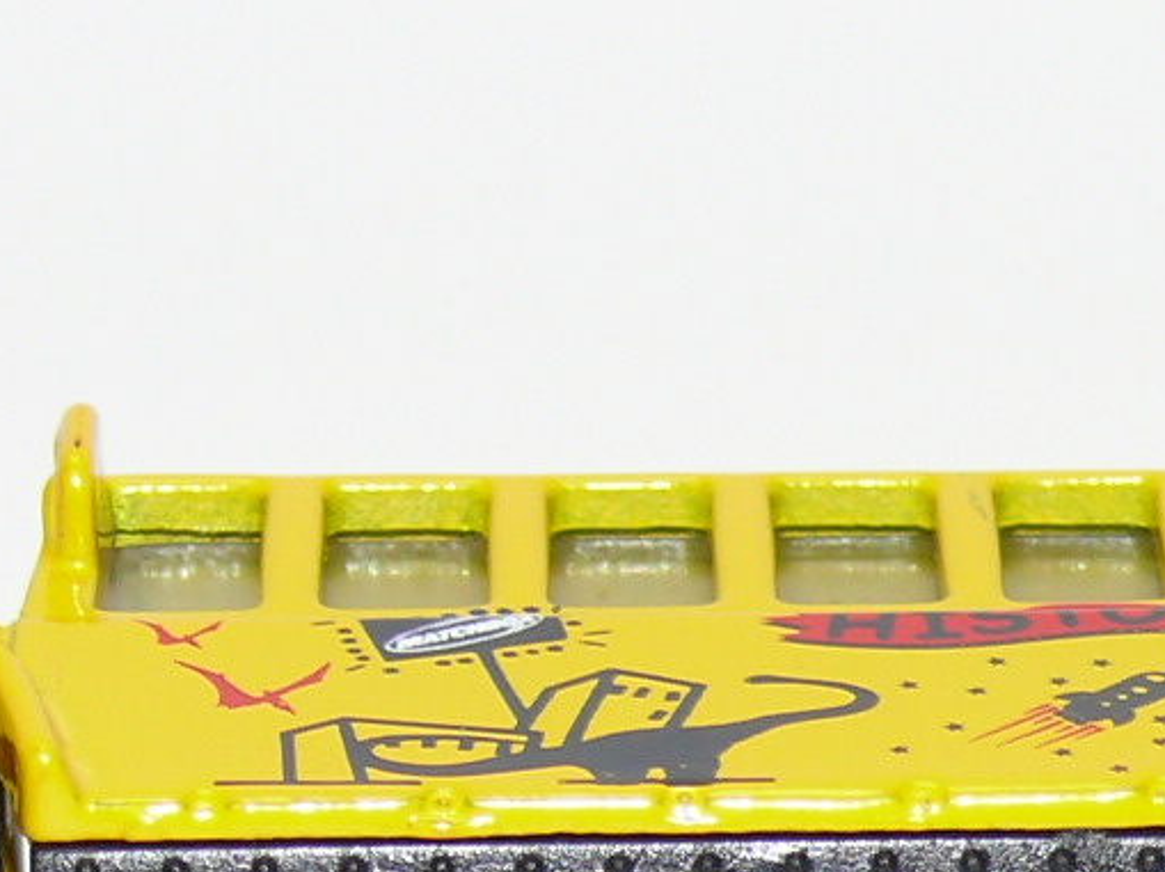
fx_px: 9417
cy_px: 1062
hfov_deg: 7.1
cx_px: 858
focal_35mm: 280
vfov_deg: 5.3
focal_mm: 12.5
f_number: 4
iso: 100
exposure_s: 1/30
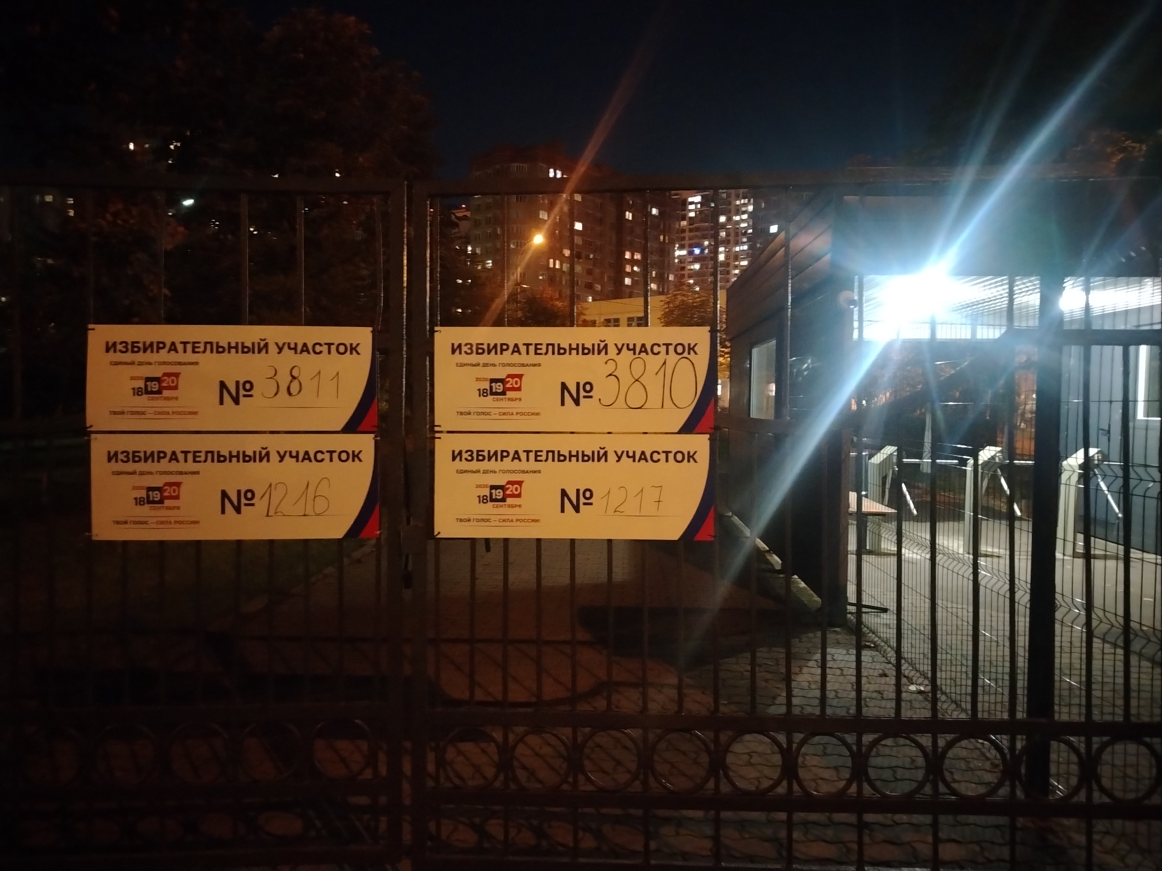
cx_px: 581
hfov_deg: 71.6
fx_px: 806
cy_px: 436
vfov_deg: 56.8
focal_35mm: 24
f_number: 1.75
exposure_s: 1/12.5
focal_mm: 5.25
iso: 14208
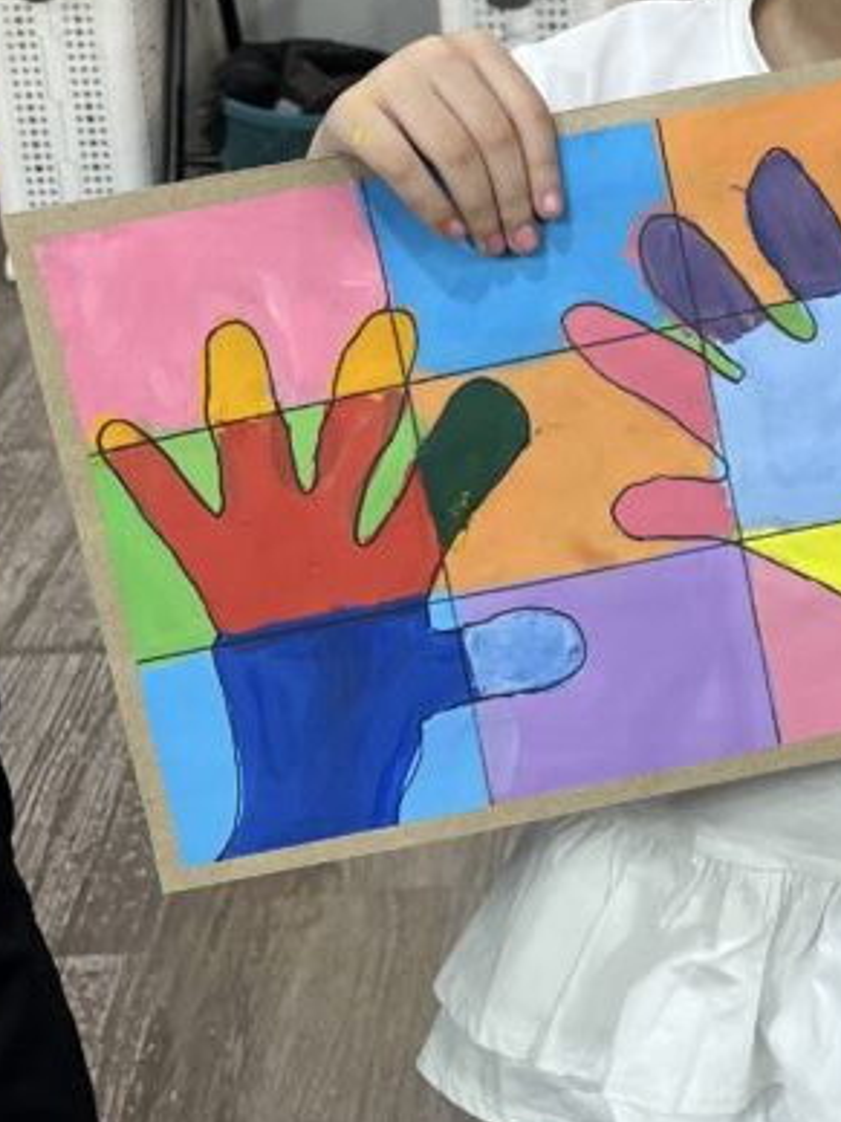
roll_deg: -0.3
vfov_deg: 28.3
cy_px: 223
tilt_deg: -21.1
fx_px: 2170
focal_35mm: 67
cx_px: 948
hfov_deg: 20.8
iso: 125
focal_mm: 5.1
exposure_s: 1/100
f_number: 1.6
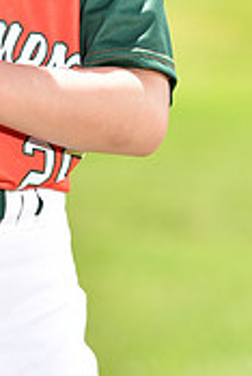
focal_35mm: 514
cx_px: -72
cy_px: -155
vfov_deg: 4.0
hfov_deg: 2.7
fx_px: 5386
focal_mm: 155
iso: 80
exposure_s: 1/200
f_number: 4.5
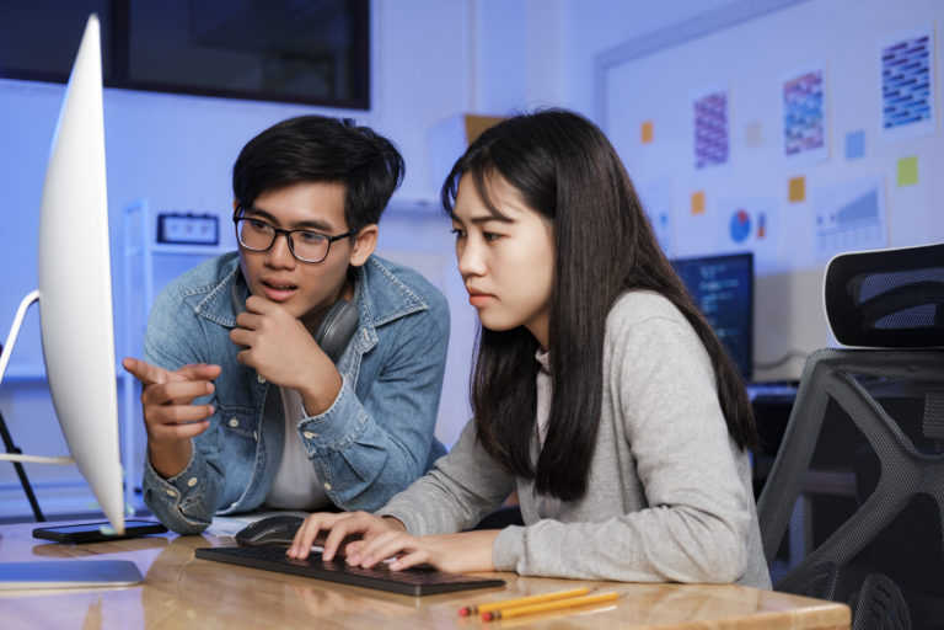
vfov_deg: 25.5
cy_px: 315
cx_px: 472
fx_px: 1390
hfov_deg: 37.5
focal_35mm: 53
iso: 200
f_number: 2
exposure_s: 1/60
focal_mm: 35
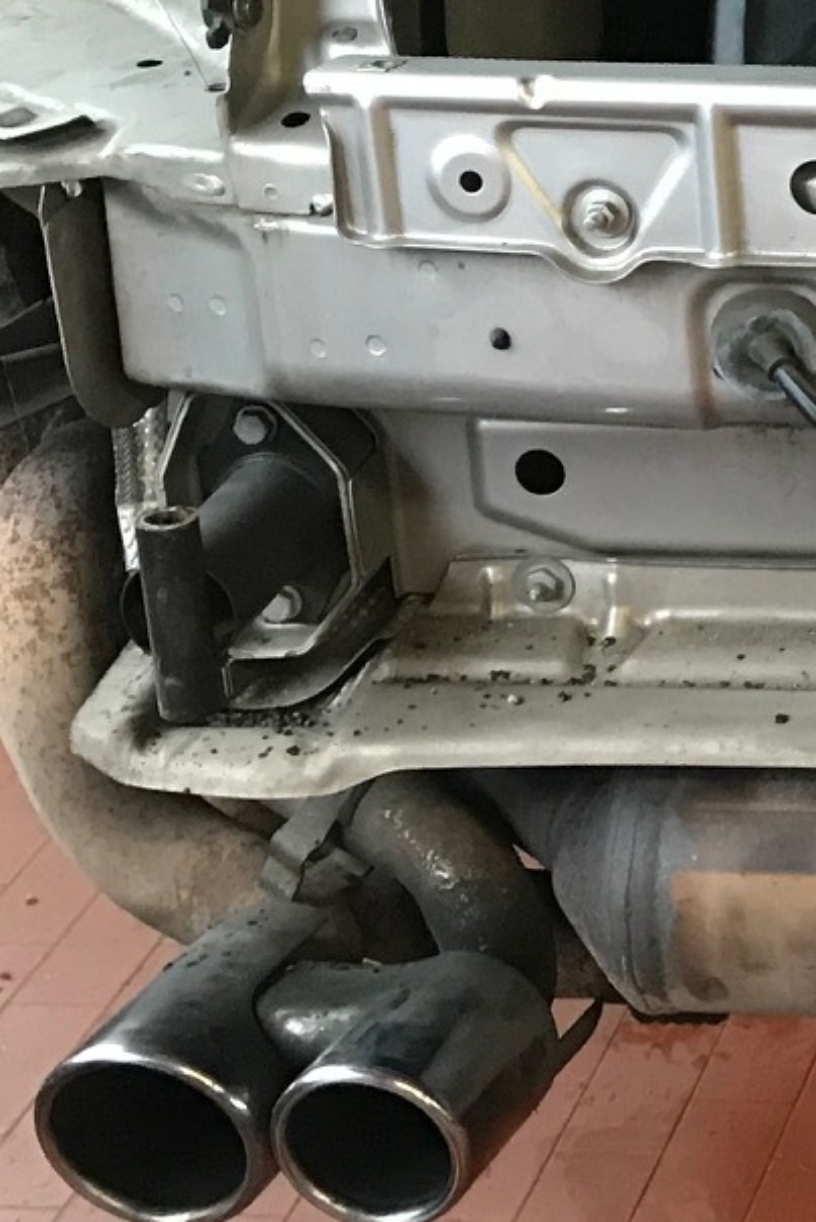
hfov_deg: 12.7
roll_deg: +1.1
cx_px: 1543
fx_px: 3294
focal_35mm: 97
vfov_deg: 20.6
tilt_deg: -20.7
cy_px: 151
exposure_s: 1/17
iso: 100
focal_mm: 3.99
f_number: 1.8
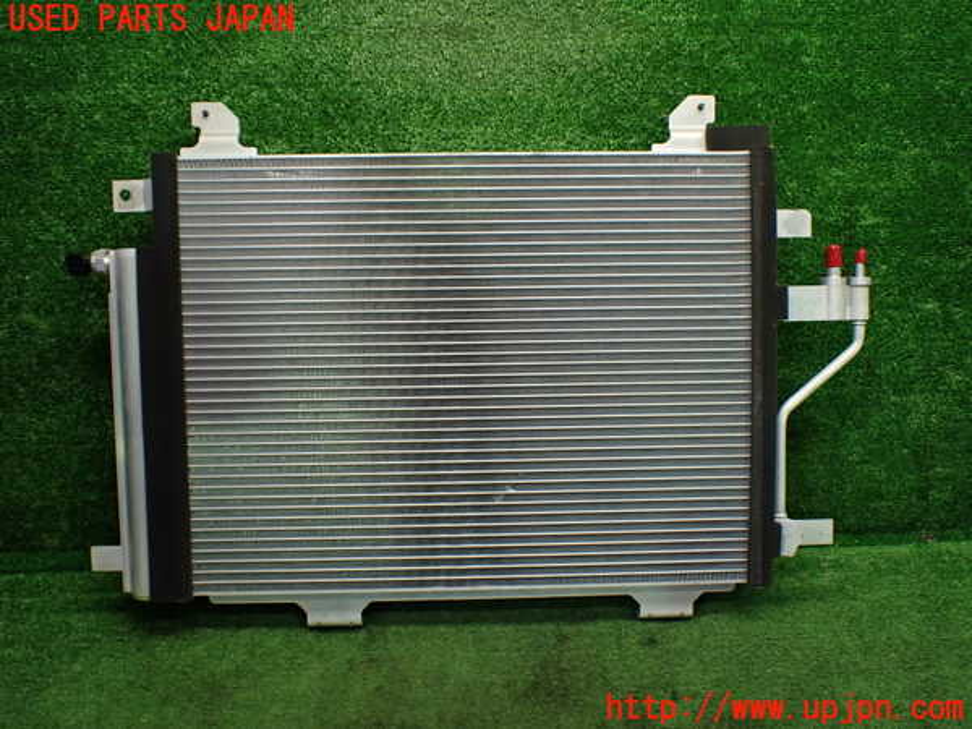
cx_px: 486
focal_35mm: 30
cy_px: 364
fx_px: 842
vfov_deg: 46.8
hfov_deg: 60.0
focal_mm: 5.4
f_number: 2.3
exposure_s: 1/125
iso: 400
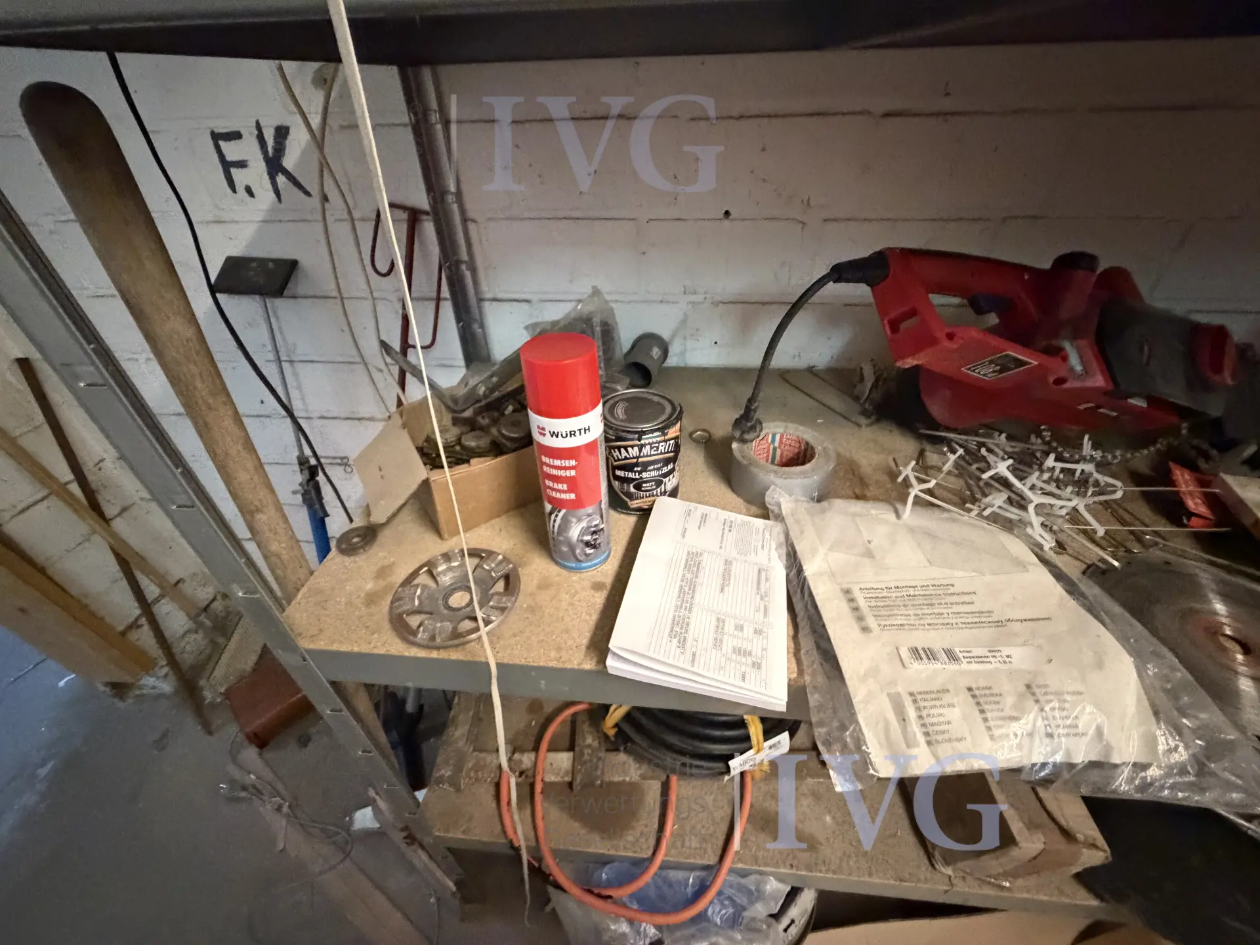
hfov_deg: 102.1
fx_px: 510
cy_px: 472
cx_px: 630
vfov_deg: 85.7
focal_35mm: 14
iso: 1250
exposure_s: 1/50
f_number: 2.2
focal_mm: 2.22
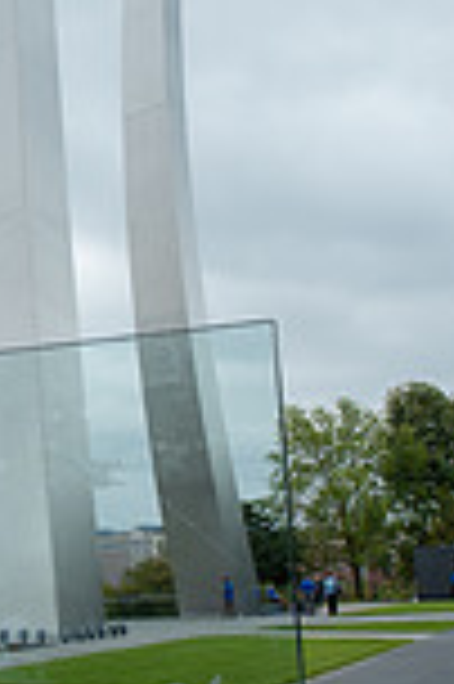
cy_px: 320
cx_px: -27
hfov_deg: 17.2
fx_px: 1460
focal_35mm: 77
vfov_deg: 26.3
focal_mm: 26
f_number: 5
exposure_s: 1/800
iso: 200
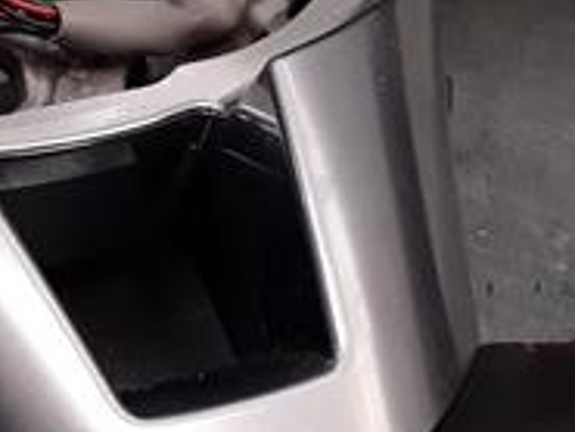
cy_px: 273
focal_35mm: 97
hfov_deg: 20.0
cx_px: 121
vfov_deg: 15.2
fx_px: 1612
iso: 100
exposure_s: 1/176
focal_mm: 2.91
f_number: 1.9
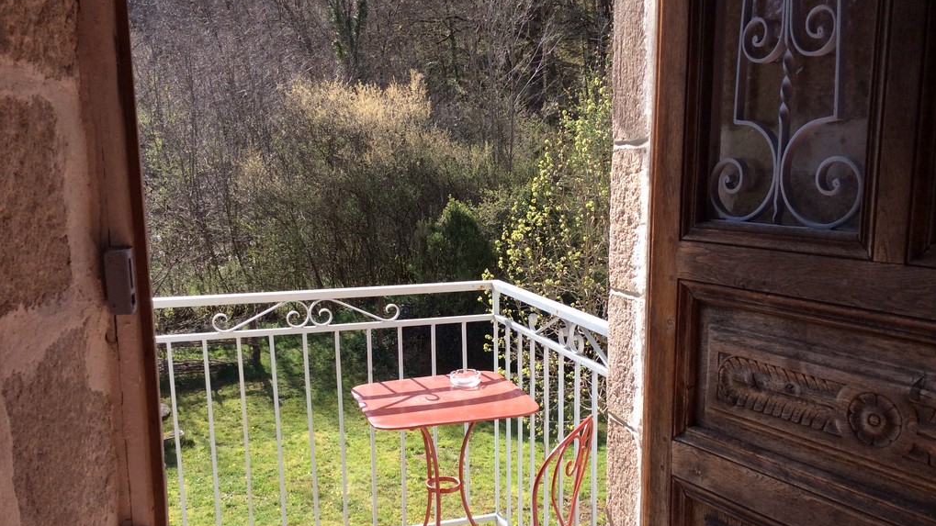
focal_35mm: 35
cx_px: 468
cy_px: 313
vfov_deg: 33.6
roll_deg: +0.9
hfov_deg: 56.6
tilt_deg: -10.3
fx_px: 869
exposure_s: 1/550
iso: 32
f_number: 2.4
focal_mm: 3.3
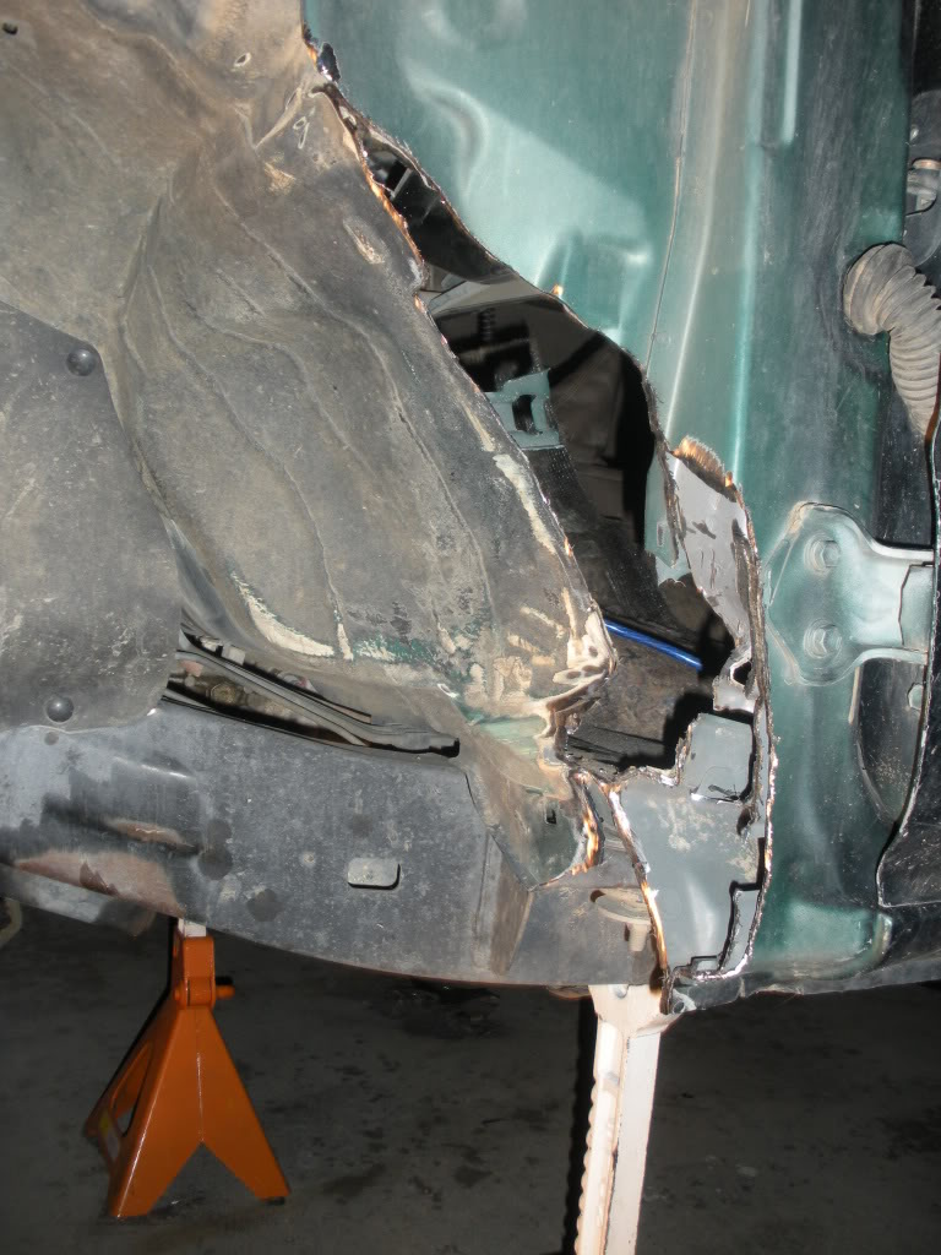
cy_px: 628
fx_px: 1305
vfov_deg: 51.4
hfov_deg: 39.7
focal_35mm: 36
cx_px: 470
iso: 93
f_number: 3.5
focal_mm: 6.3
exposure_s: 1/31.6
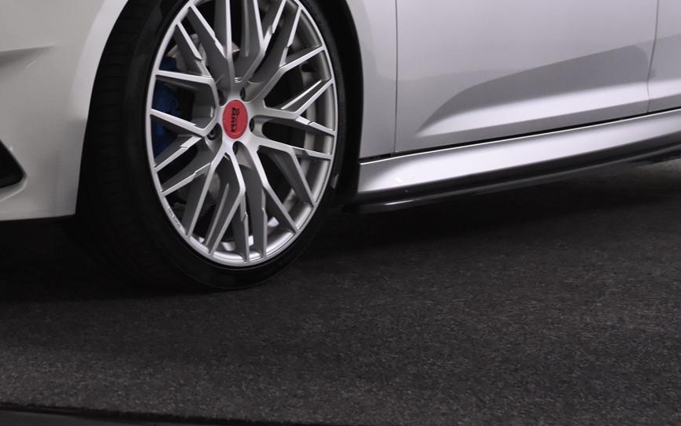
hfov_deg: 21.7
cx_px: 176
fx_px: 1763
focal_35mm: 95
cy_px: -4
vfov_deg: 13.6
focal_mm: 28
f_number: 5
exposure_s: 1/100
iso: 1600
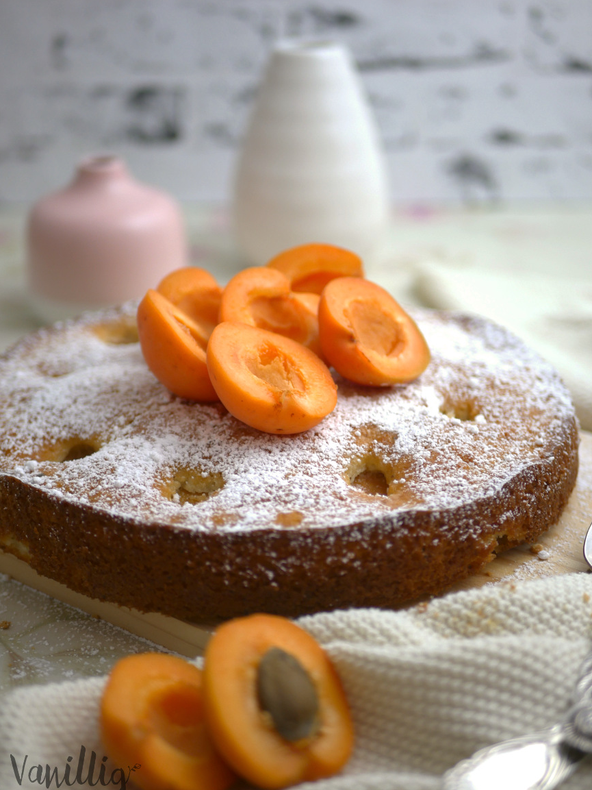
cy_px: 407
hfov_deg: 28.0
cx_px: 296
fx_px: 1186
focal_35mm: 52
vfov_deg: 36.8
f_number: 1.7
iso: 200
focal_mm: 25
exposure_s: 1/200
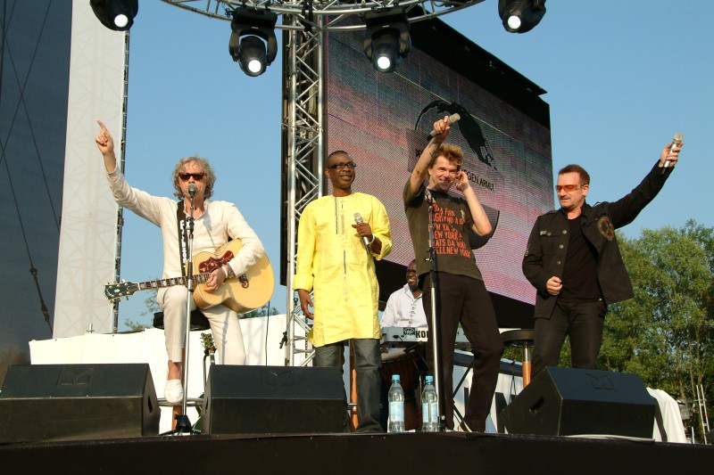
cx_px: 357
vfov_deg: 28.1
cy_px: 238
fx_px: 952
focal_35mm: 48
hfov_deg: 41.1
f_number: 8
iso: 200
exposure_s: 1/350
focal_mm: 32
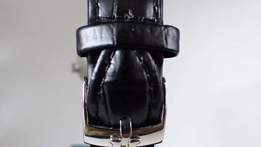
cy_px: 117
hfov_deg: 46.4
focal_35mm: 44
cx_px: 130
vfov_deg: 26.6
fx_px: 305
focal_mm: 5.4
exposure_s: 1/50
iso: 800
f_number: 2.3
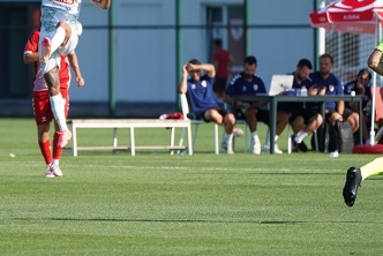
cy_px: 105
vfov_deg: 2.1
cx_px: 78
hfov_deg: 3.1
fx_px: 7060
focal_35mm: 663
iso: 640
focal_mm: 400
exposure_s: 1/2000
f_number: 5.6
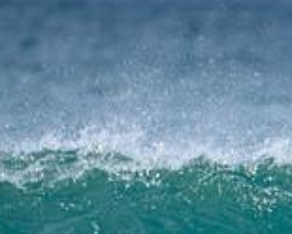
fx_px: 18589
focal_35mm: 2151
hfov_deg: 0.9
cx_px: 592
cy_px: 265
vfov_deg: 0.7
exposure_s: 1/2000
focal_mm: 500
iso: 280
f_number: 5.6
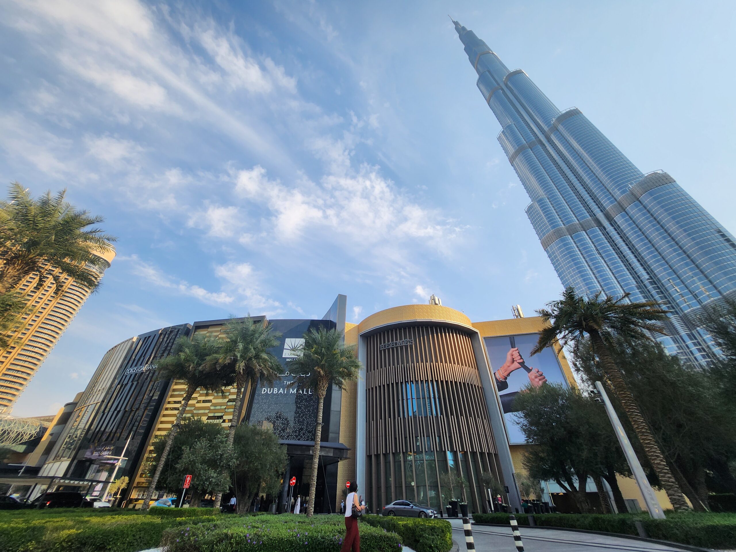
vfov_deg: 89.9
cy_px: 276
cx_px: 368
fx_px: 276
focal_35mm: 13
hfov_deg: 106.2
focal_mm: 1.7
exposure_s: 1/887
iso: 32
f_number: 2.2
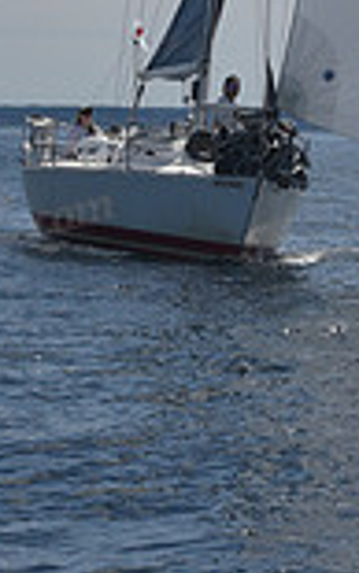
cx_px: 305
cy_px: -359
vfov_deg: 7.2
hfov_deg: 4.6
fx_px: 4489
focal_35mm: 287
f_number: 9
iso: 200
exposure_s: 1/500
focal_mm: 75
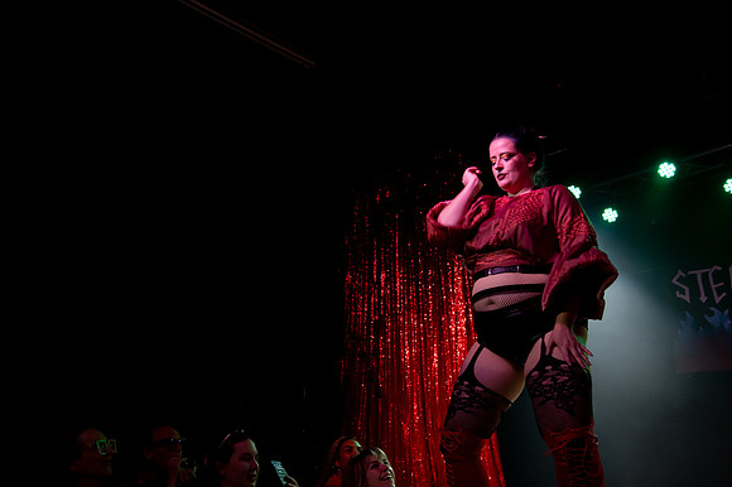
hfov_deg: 56.7
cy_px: 243
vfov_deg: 39.5
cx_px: 350
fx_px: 678
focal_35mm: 33
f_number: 4
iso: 4000
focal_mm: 31
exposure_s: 1/160
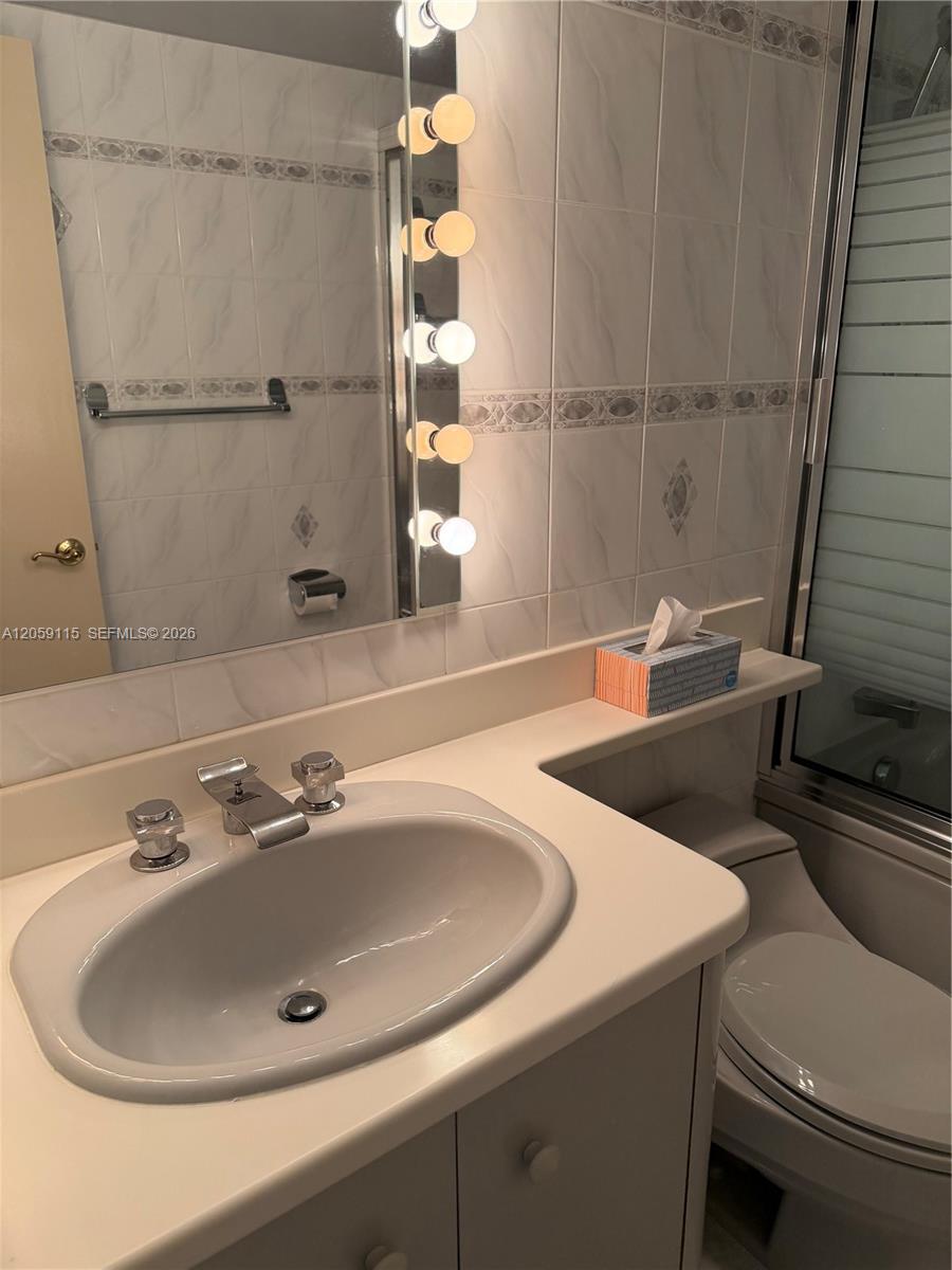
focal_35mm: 24
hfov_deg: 56.8
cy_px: 635
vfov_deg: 71.6
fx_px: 880
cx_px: 476
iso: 200
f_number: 1.78
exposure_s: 1/225
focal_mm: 6.76
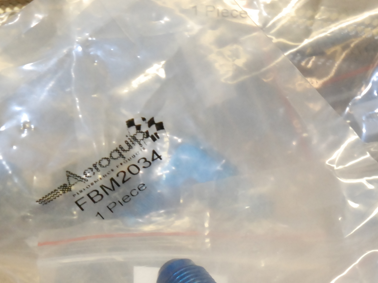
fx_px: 2217
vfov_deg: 7.3
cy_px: 300
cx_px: 61
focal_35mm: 203
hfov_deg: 9.7
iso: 800
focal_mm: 46
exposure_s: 1/60
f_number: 5
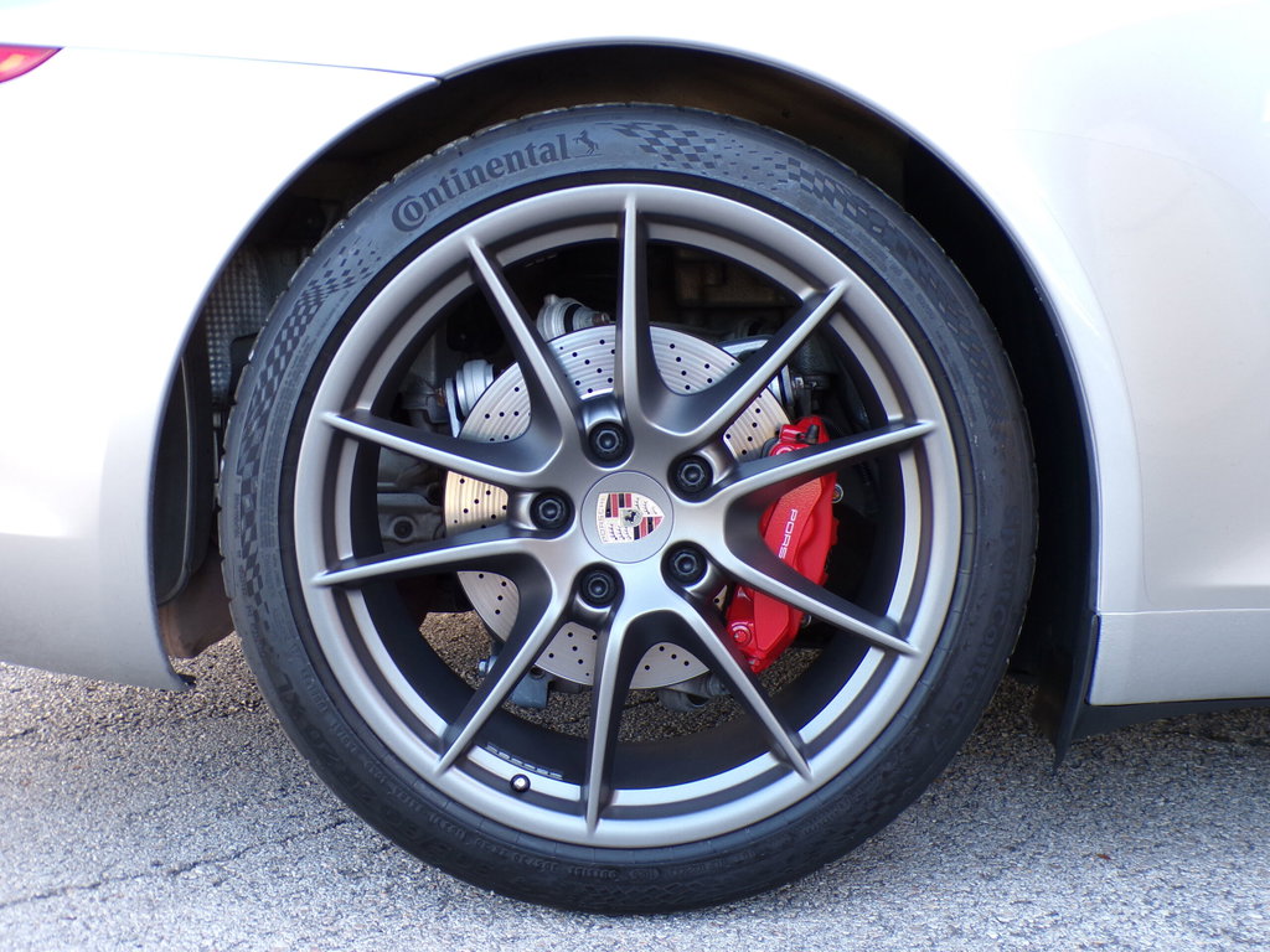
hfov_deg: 44.8
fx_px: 1541
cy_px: 476
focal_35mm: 42
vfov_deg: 34.3
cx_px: 635
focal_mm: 7.6
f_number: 3.4
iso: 100
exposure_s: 1/56
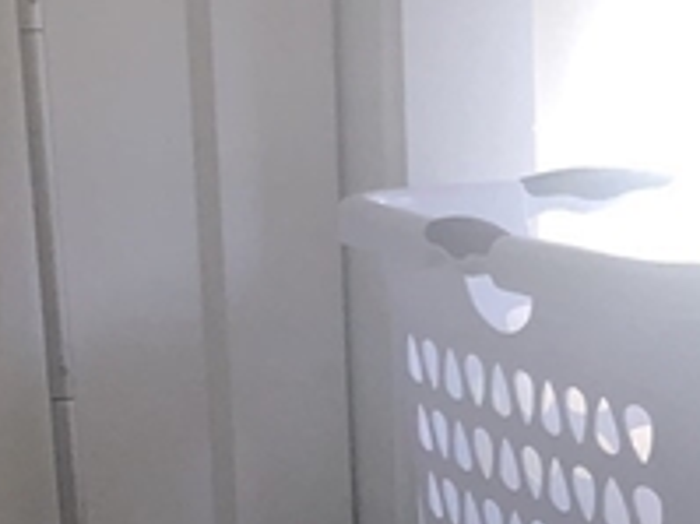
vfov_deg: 10.0
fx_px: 2910
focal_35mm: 144
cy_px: 781
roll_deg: +1.0
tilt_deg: -16.6
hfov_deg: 13.5
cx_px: 739
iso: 80
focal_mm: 3.99
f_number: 1.8
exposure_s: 1/355
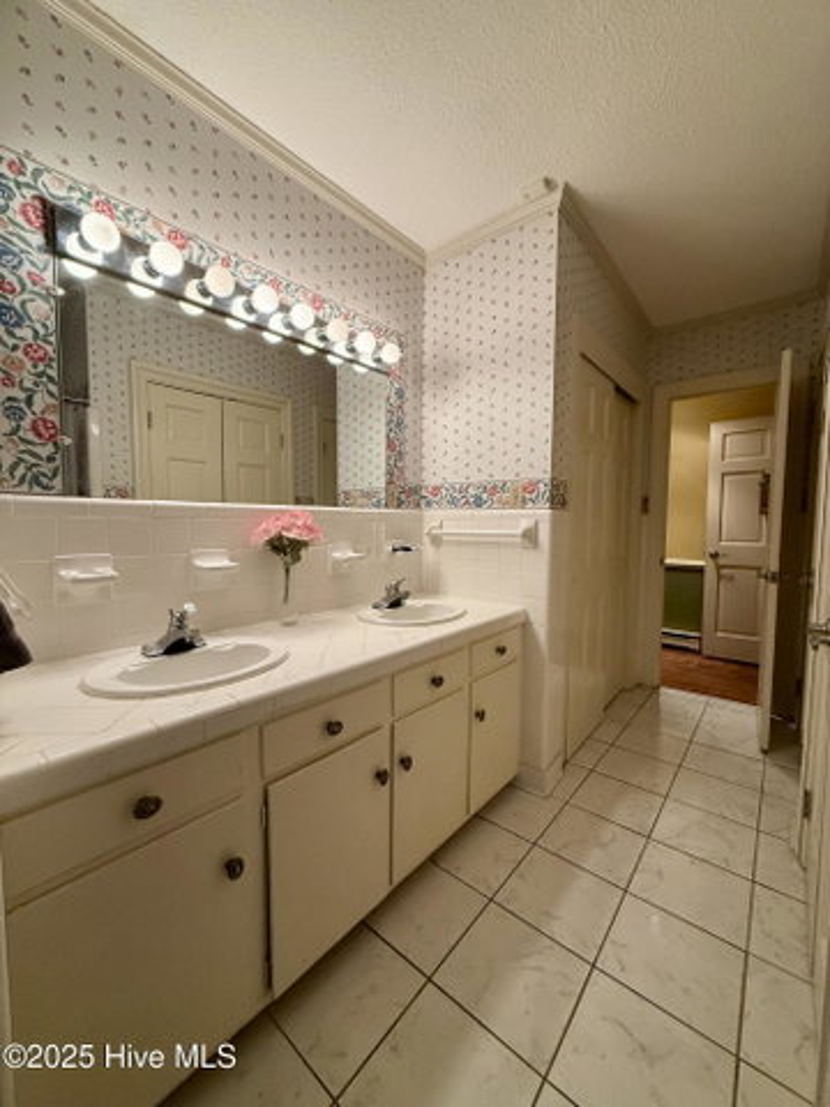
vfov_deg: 102.1
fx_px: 448
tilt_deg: -3.2
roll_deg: -0.6
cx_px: 415
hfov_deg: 85.7
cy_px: 554
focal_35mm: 14
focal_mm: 2.22
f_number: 2.2
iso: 250
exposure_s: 1/120
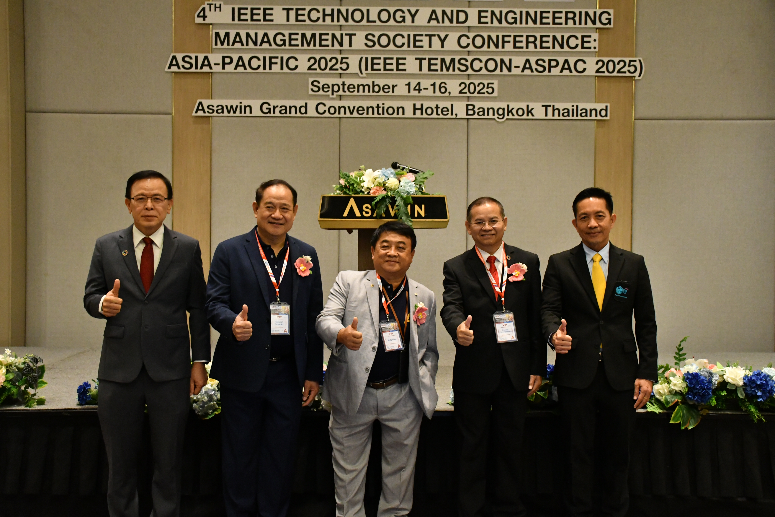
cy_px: 258
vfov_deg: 34.2
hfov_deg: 49.6
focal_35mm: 39
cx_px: 388
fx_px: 840
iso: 3200
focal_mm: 26
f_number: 5.6
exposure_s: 1/125
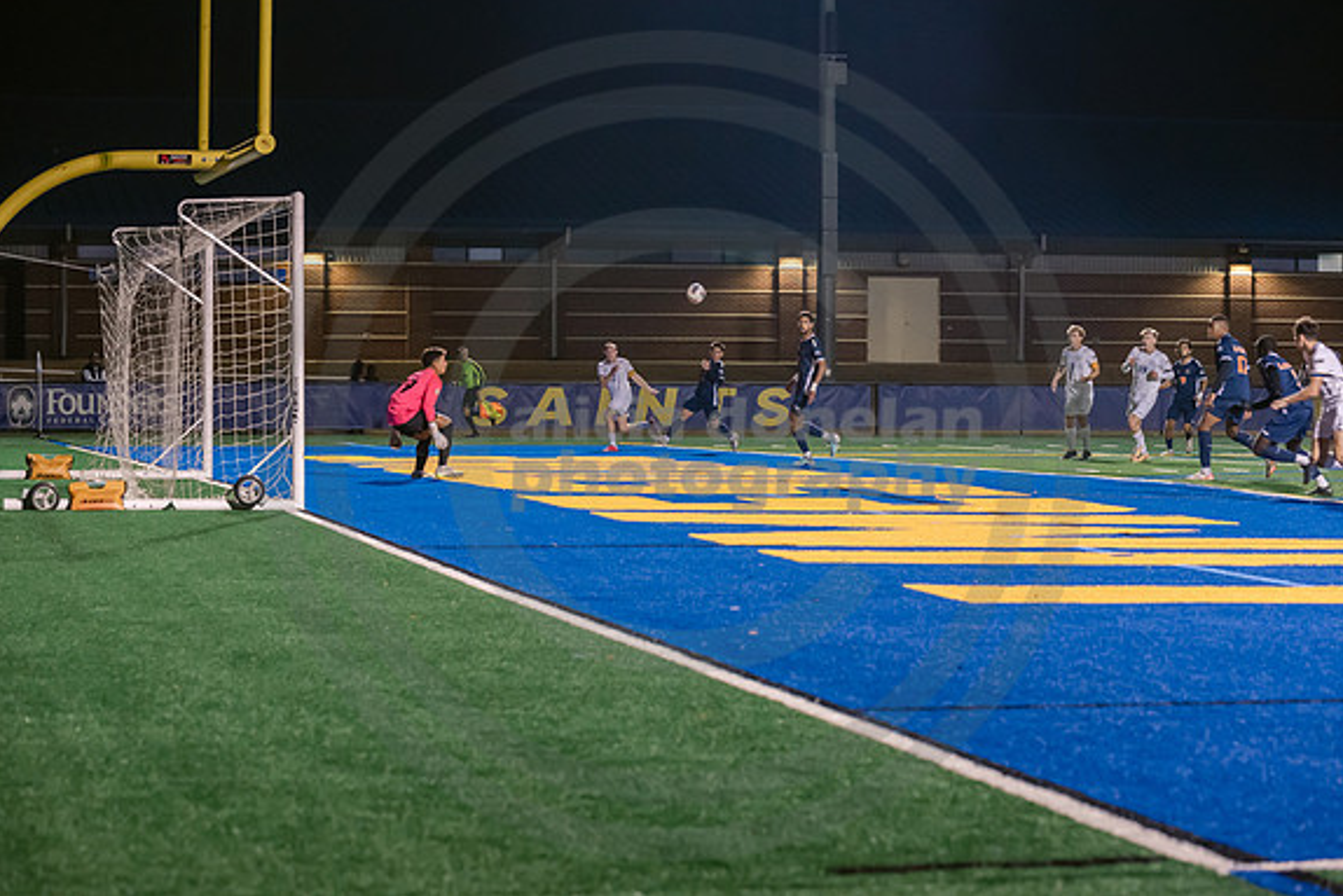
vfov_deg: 13.6
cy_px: 446
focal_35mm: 101
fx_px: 3769
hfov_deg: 20.2
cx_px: 674
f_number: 4
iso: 3200
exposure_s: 1/400
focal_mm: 100
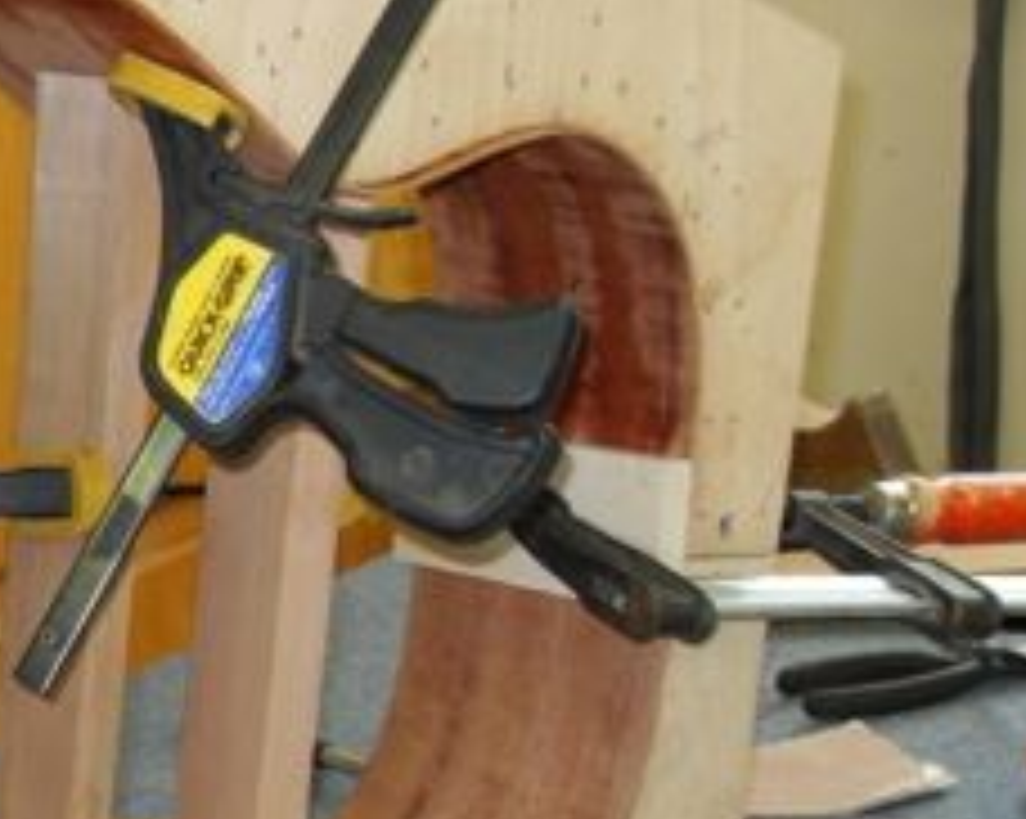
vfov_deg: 15.9
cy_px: 639
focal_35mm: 96
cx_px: -216
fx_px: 2913
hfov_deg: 18.9
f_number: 2.8
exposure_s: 1/45
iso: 100
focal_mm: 6.3
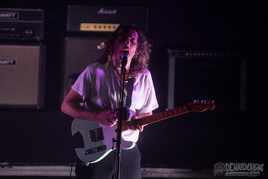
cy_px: 82
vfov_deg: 4.8
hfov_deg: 7.2
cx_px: 76
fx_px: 2142
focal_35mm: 288
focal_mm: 200
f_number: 3.2
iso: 2500
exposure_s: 1/500
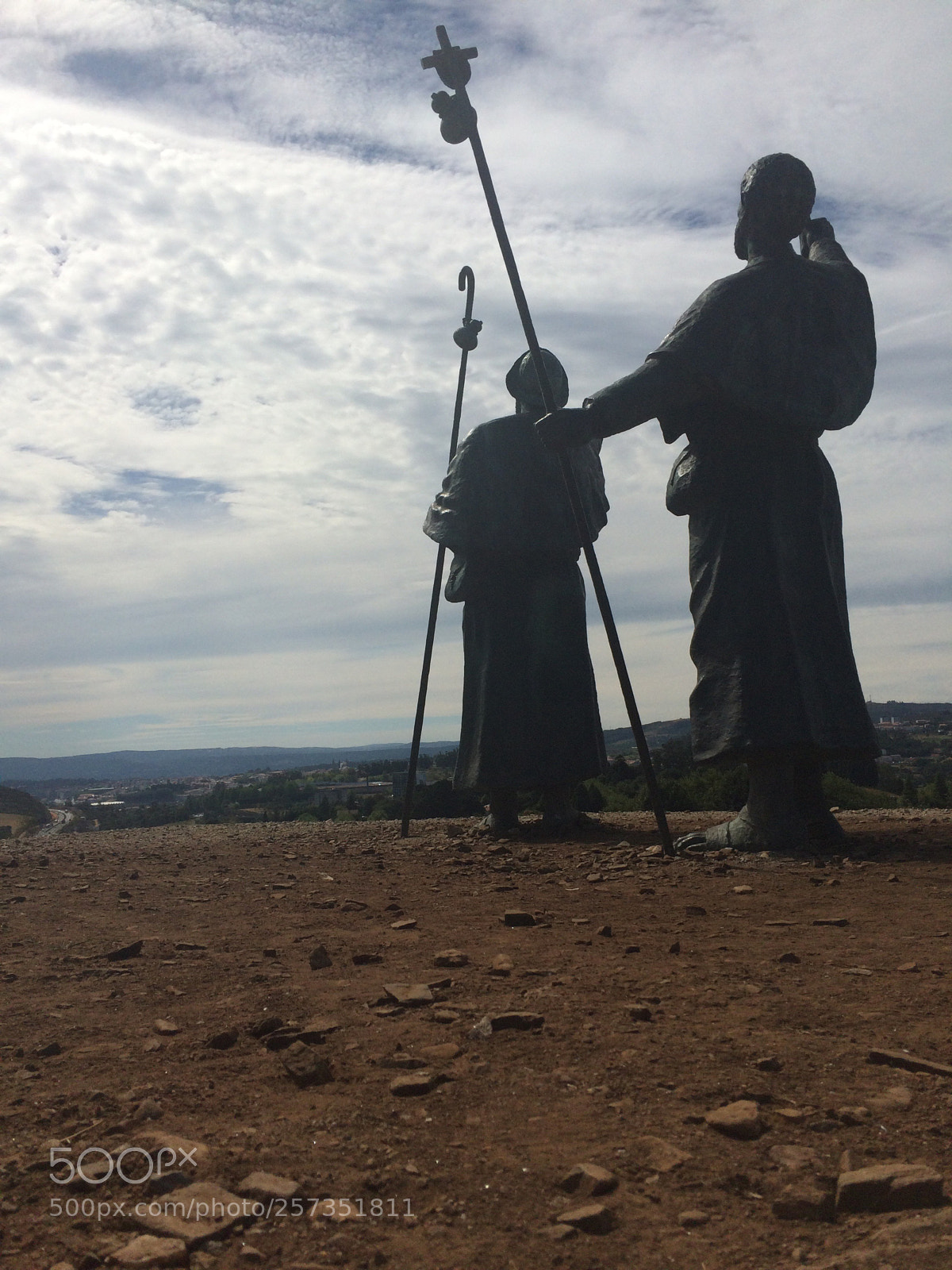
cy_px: 635
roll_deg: +3.8
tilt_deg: +5.4
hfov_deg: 48.2
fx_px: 1063
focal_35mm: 29
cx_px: 476
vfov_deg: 61.7
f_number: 2.2
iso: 40
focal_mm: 4.15
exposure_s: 1/10309
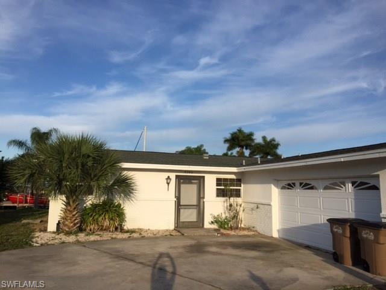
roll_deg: -2.4
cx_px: 193
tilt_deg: +6.7
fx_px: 323
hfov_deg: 61.7
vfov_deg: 48.2
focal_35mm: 29
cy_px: 145
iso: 32
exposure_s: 1/1980
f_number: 2.2
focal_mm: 4.15
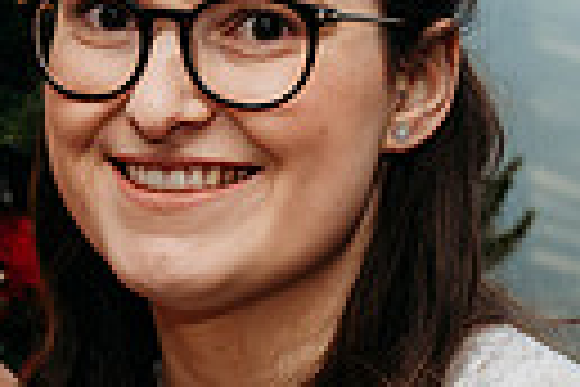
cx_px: 171
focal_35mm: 238
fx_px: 3834
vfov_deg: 5.8
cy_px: 428
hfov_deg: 8.6
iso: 125
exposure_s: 1/200
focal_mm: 53
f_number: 4
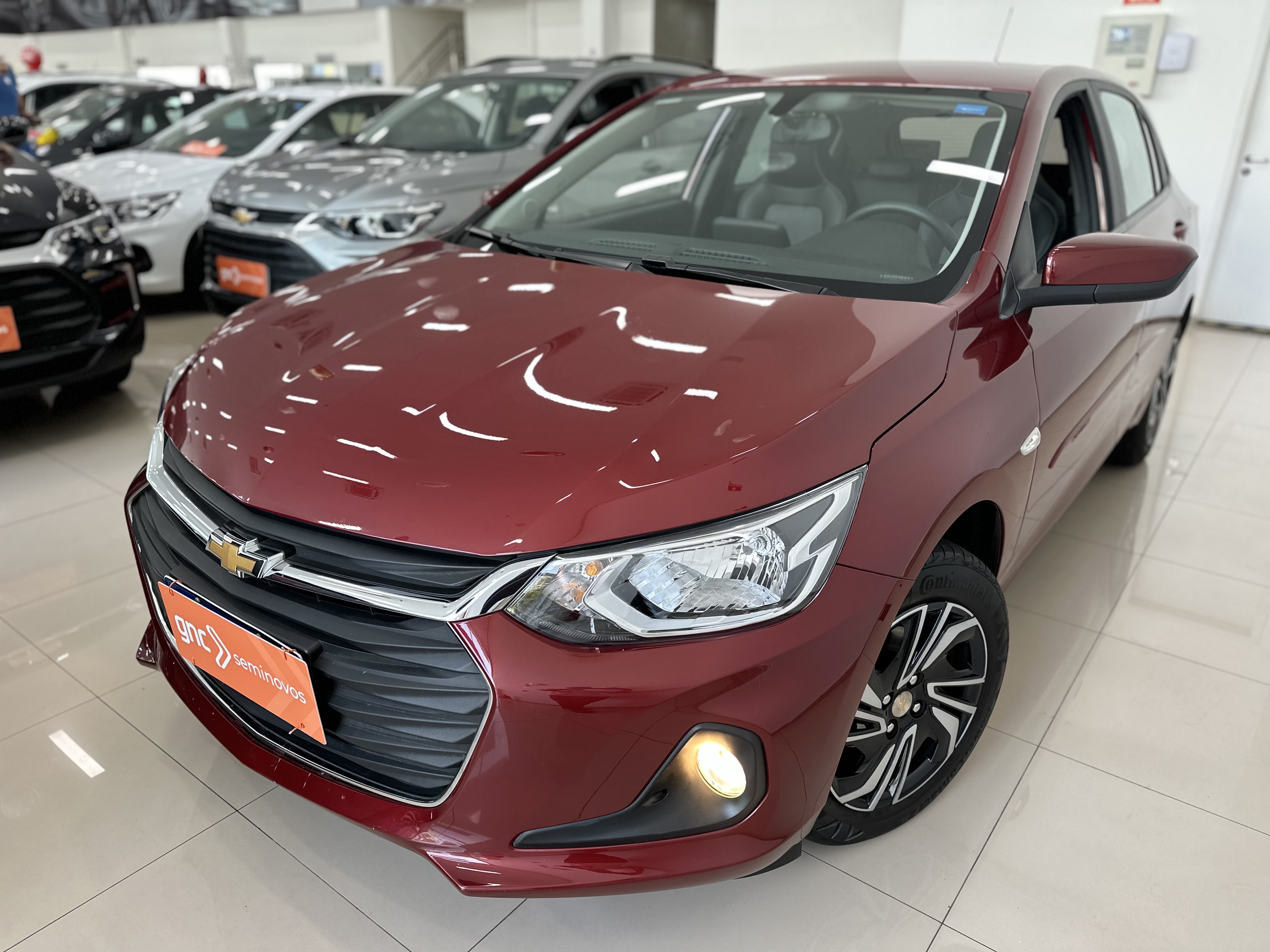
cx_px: 635
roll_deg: -0.9
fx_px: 881
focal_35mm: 24
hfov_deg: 71.6
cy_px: 476
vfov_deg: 56.8
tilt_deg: -22.0
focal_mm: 6.86
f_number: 1.78
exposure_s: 1/120
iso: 125
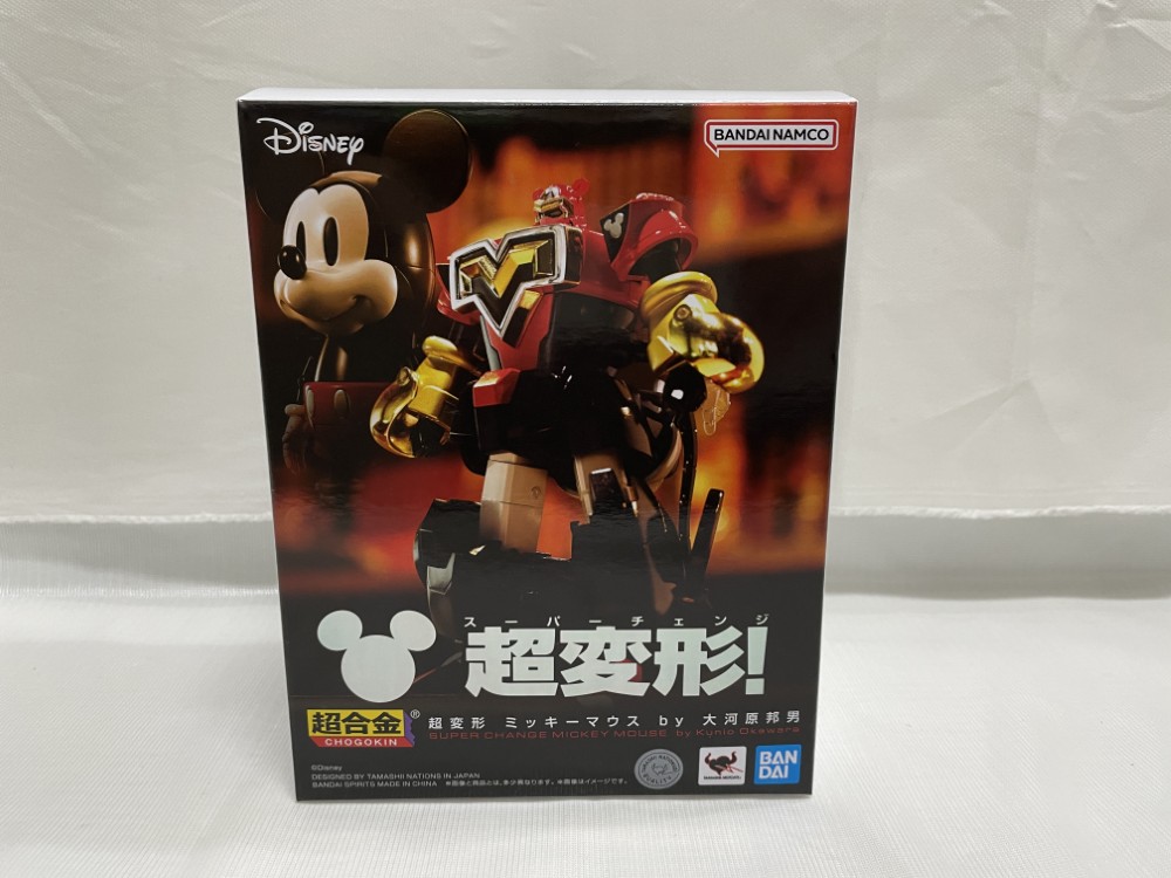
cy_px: 439
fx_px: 880
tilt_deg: -15.2
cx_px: 586
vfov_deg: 53.1
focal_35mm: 26
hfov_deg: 67.3
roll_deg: -0.1
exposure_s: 1/50
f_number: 1.6
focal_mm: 4.2
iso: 100
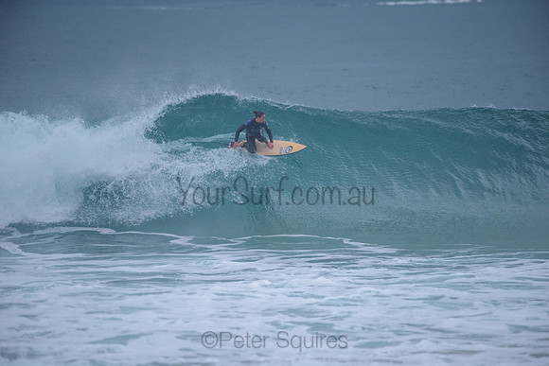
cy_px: 183
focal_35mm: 500
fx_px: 7626
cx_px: 274
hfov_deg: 4.1
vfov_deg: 2.8
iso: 280
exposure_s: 1/2000
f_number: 5.6
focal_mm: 500
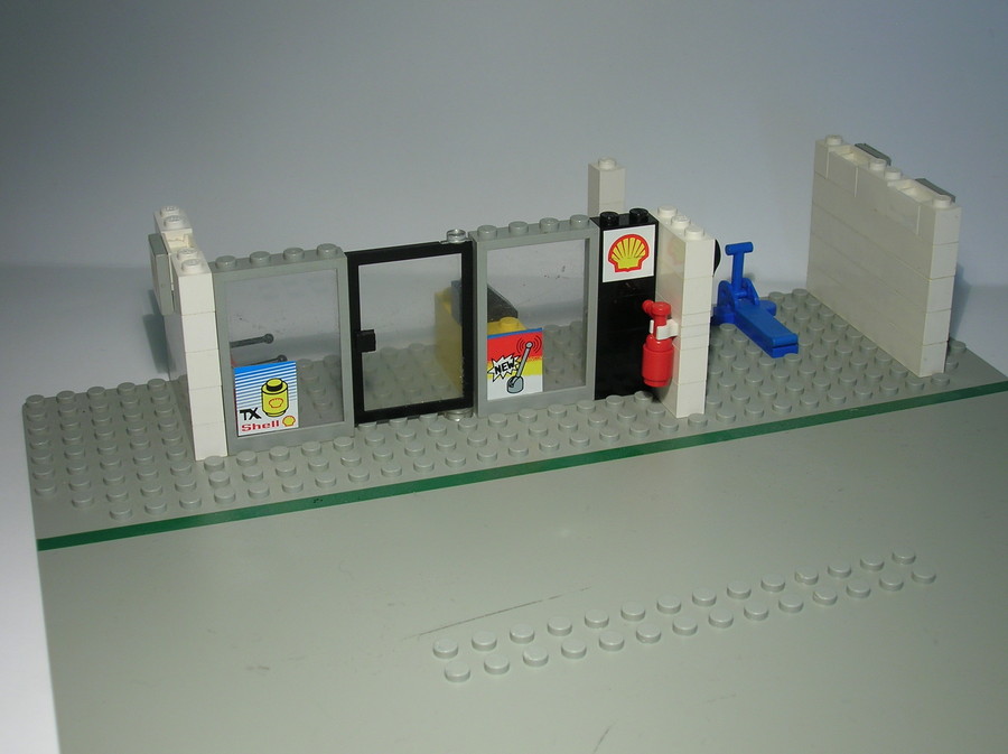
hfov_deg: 38.2
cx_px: 504
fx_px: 1454
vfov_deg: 29.1
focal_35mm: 50
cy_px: 377
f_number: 3.3
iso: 50
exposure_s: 1/27.2
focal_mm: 8.4
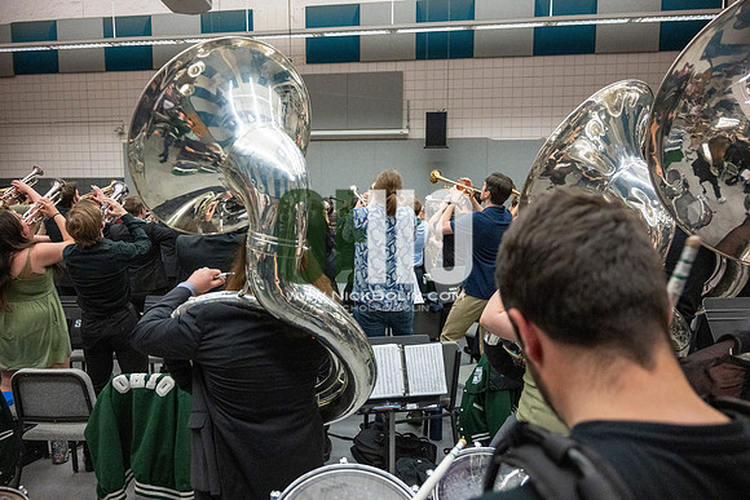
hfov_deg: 73.7
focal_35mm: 24
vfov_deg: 53.2
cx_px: 375
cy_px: 250
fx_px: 500
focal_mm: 24
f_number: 4
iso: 10000
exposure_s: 1/500
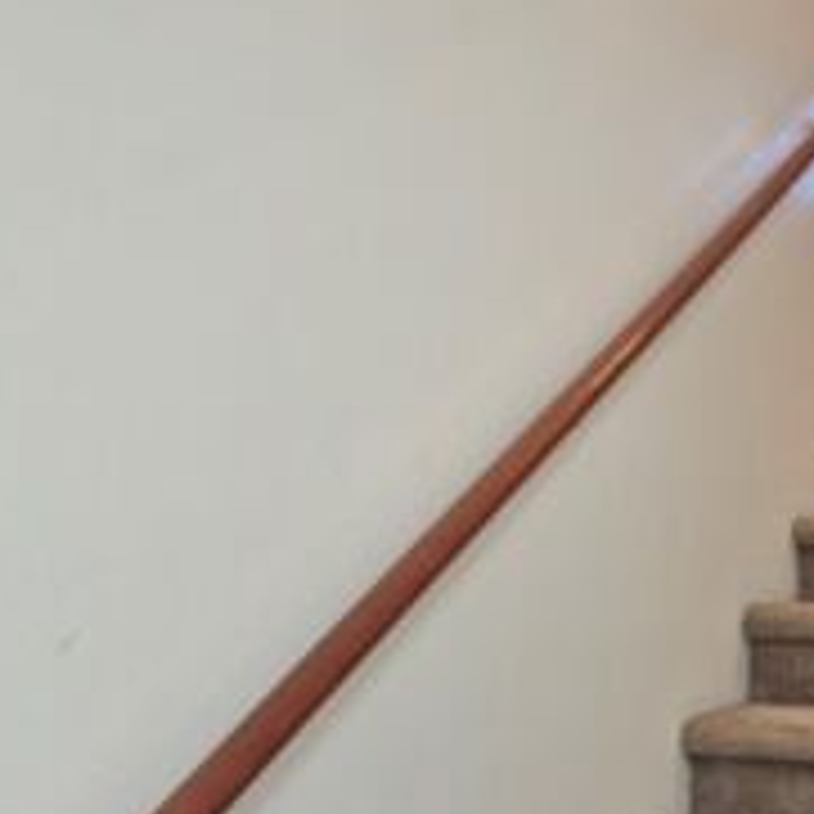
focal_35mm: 45
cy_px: 432
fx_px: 1197
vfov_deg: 37.5
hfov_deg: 33.7
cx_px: 845
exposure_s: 1/120
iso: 200
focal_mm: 5.4
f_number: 1.8
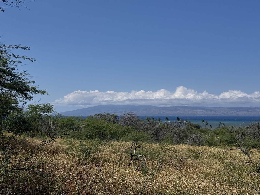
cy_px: 98
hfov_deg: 39.7
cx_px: 130
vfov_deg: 30.3
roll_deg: -0.4
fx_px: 361
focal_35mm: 48
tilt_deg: +4.1
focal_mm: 6.76
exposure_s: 1/7937
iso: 64
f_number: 1.78
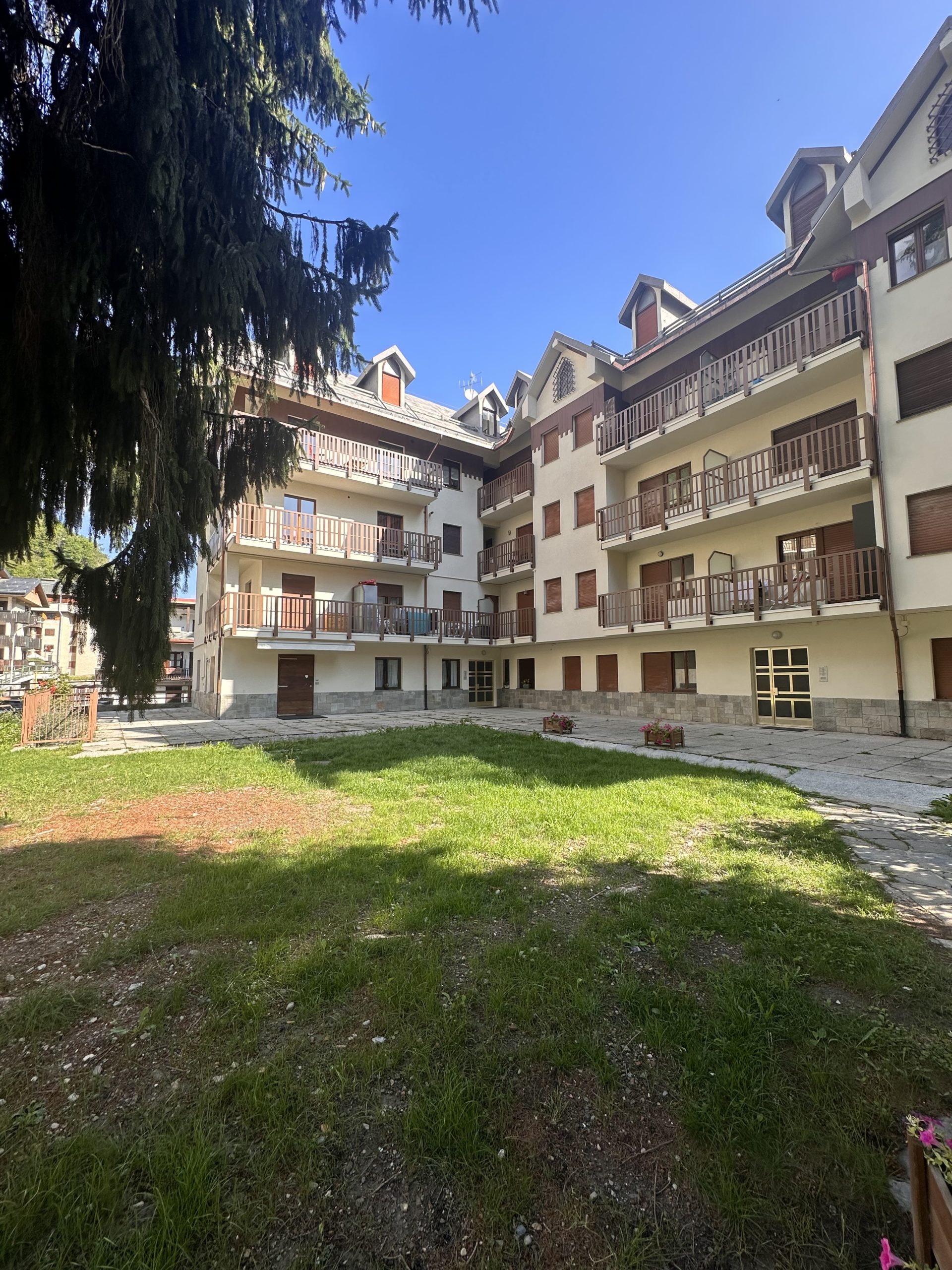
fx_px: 513
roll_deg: +0.2
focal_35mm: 14
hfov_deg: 85.7
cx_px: 476
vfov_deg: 102.1
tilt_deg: +6.4
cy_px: 635
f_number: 2.2
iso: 40
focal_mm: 2.22
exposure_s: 1/378
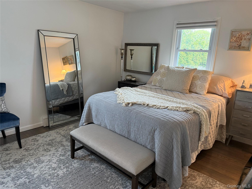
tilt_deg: -13.8
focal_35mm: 24
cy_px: 94
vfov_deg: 56.8
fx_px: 175
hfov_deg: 71.6
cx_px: 126
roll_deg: -3.0
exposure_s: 1/60
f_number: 1.78
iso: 400
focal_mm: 6.76
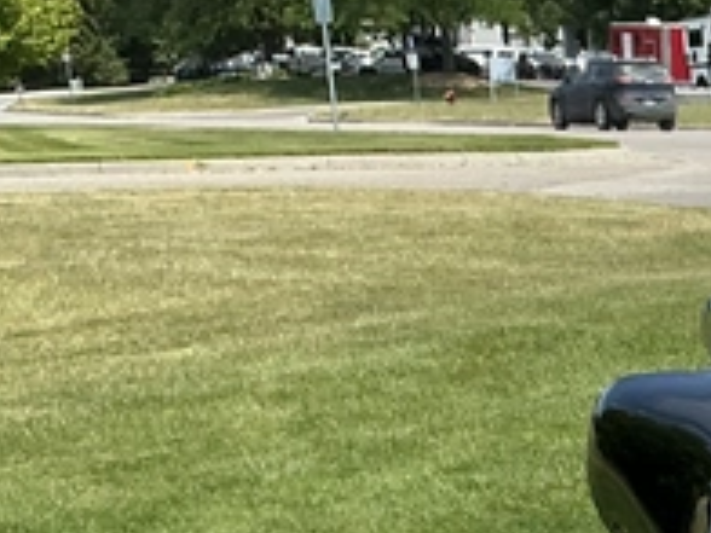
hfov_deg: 16.7
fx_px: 2198
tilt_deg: -21.3
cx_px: 1059
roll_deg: +0.1
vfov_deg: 12.4
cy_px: 1010
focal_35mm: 107
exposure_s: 1/1221
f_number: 1.8
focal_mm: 3
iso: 25
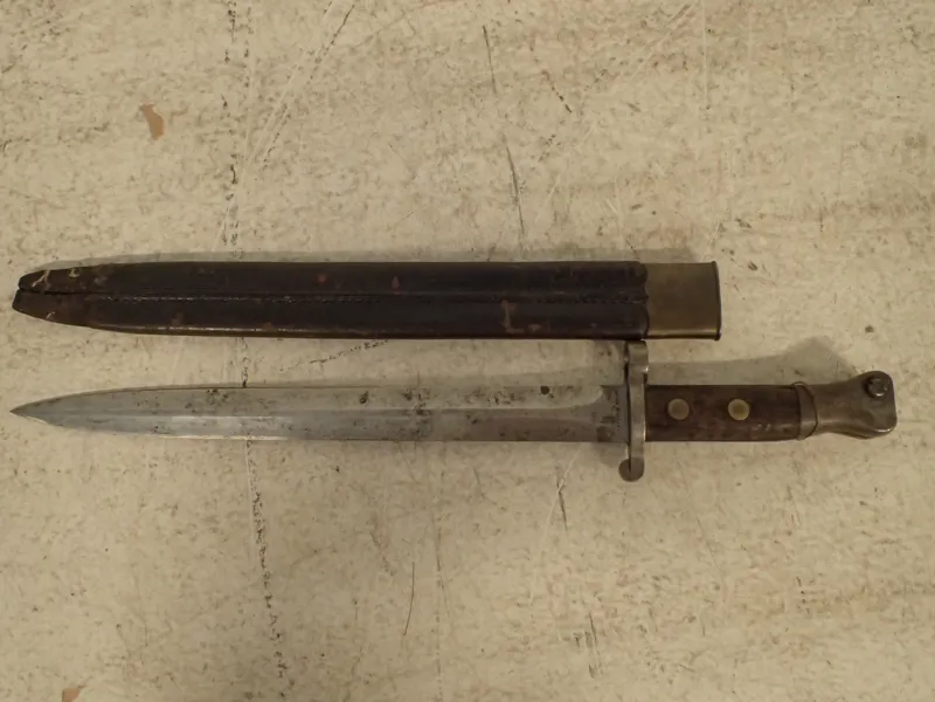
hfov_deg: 60.0
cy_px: 351
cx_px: 468
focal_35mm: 30
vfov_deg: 46.8
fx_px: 810
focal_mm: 5.5
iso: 800
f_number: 2.3
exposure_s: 1/80
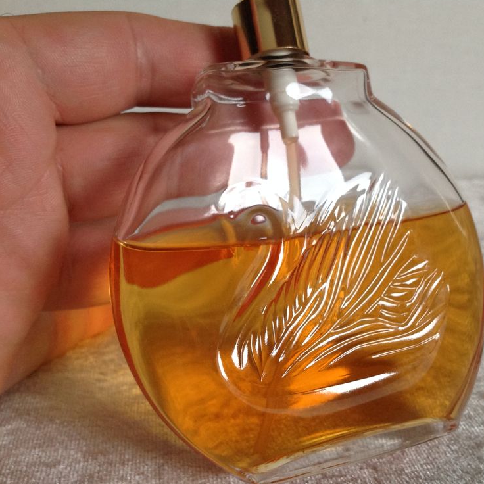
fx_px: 664
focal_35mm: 42
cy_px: 240
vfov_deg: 40.0
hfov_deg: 39.8
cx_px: 296
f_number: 2.4
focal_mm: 4.28
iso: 125
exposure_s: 1/15
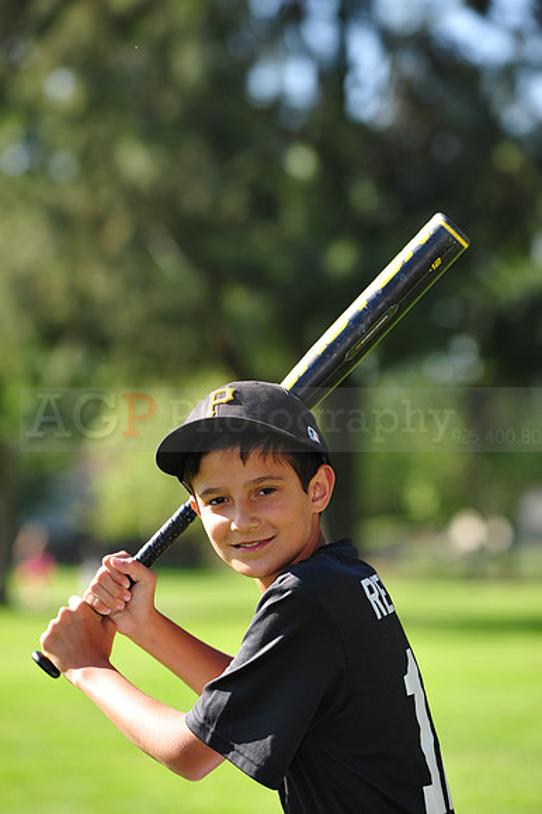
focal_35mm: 165
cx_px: 271
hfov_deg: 8.3
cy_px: 407
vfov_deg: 12.5
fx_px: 3730
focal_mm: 165
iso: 200
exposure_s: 1/400
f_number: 5
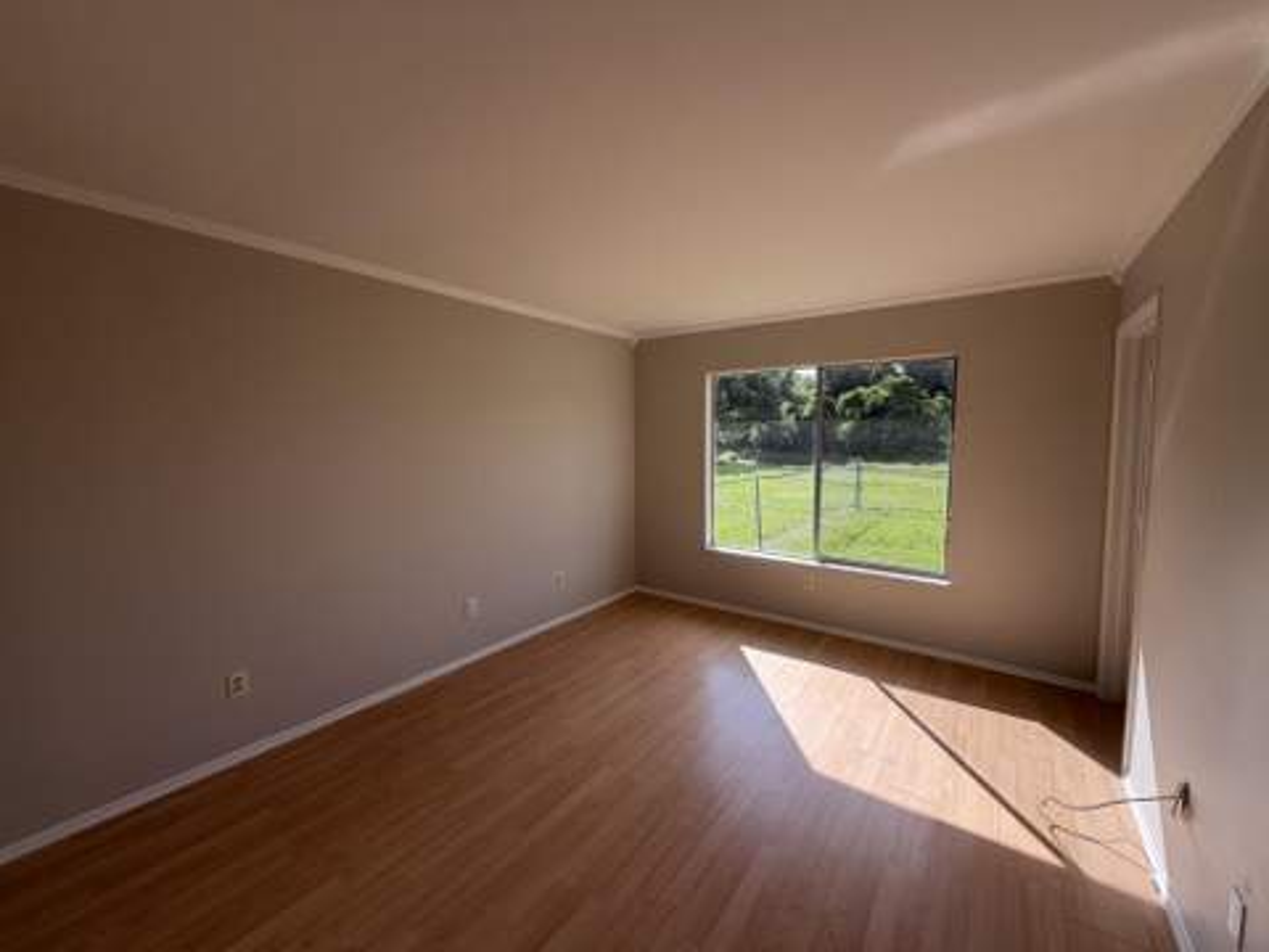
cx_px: 634
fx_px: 513
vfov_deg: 85.7
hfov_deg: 102.1
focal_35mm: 14
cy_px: 476
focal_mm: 2.22
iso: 50
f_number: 2.2
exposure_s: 1/298
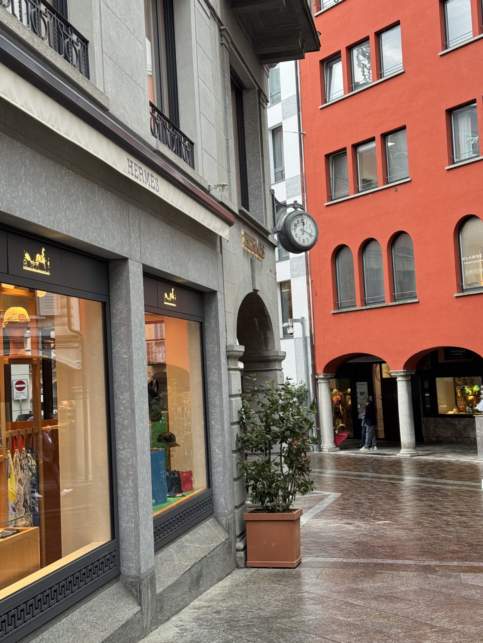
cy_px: 322
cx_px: 242
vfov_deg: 39.7
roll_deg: +2.4
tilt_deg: +5.4
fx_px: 893
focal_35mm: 48
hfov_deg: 30.3
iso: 50
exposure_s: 1/121
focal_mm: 6.76
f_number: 1.78
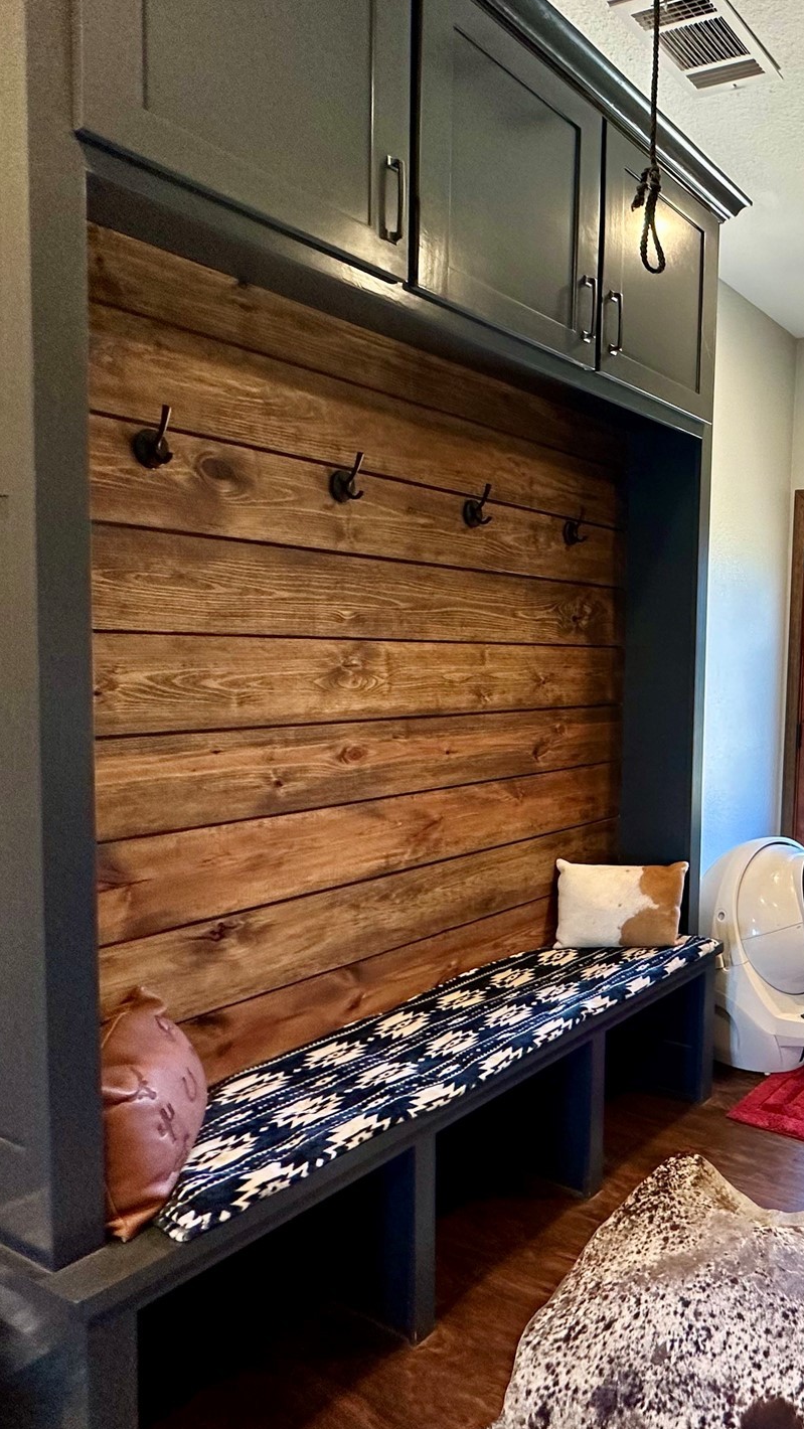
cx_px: 916
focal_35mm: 22
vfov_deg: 81.2
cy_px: 708
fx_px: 834
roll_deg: -3.4
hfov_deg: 40.1
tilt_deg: -4.0
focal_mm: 2.22
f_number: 2.2
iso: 160
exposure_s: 1/60
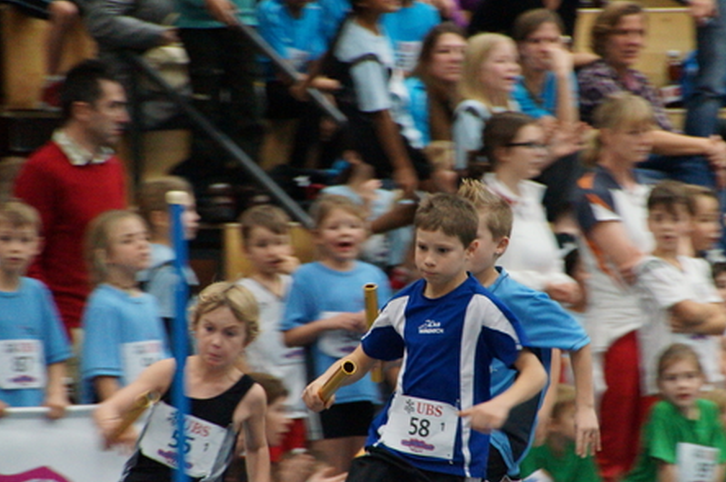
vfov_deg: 3.6
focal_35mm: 383
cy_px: 279
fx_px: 7715
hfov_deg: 5.4
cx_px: 417
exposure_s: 1/100
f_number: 6.3
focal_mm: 210
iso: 3200
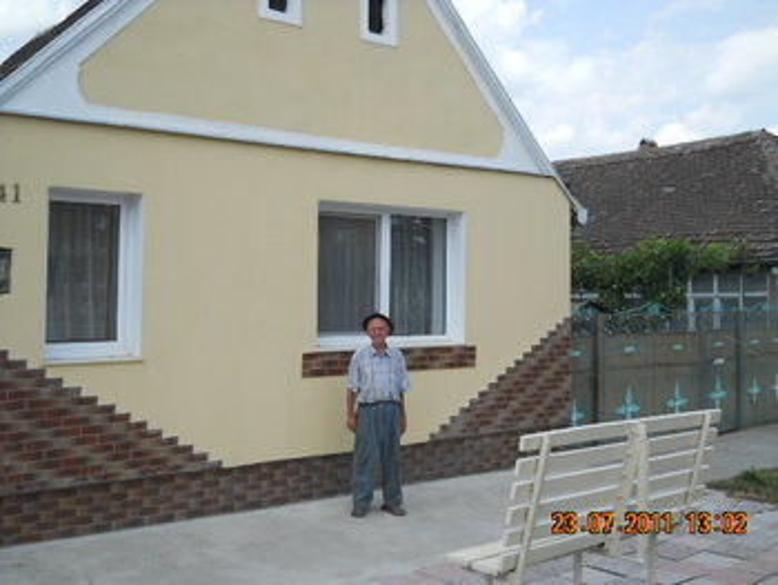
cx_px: 389
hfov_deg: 45.7
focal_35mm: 41
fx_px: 922
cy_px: 292
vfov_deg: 35.2
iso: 80
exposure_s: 1/320
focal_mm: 6.72
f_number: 5.5
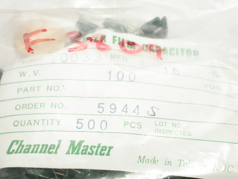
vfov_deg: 9.6
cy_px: 90
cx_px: 119
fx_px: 1059
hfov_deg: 12.8
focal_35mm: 154
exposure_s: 1/39.5
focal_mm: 32
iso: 100
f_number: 5.1
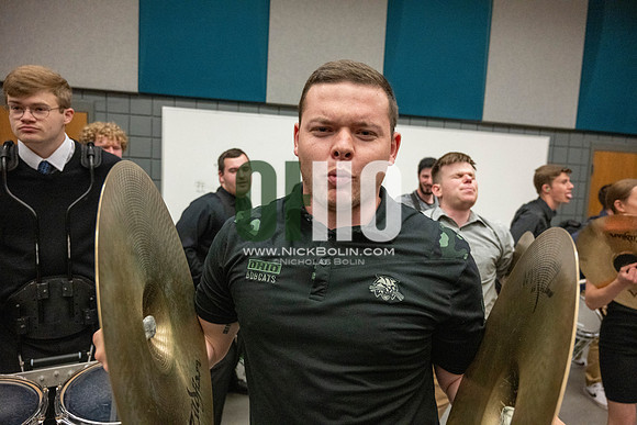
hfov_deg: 73.7
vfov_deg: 53.2
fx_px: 425
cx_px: 318
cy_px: 212
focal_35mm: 24
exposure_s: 1/500
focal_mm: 24
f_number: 4
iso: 10000
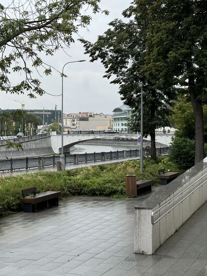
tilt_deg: -0.3
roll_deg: +0.1
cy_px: 138
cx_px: 40
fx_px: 518
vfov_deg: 29.8
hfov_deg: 22.3
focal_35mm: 65
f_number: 1.78
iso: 64
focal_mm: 6.76
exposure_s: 1/2252
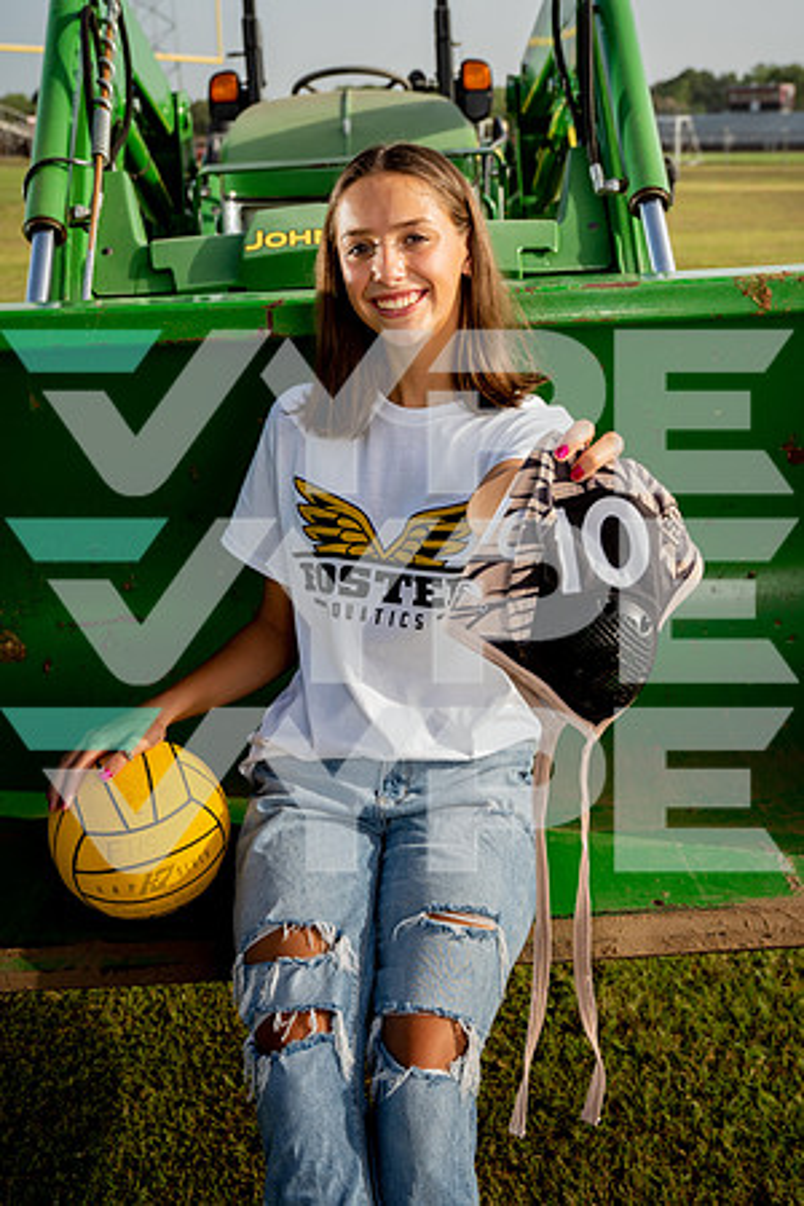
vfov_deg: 41.9
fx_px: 1574
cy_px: 603
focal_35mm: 47
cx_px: 402
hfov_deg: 28.6
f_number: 6.3
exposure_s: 1/200
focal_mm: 47
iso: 50
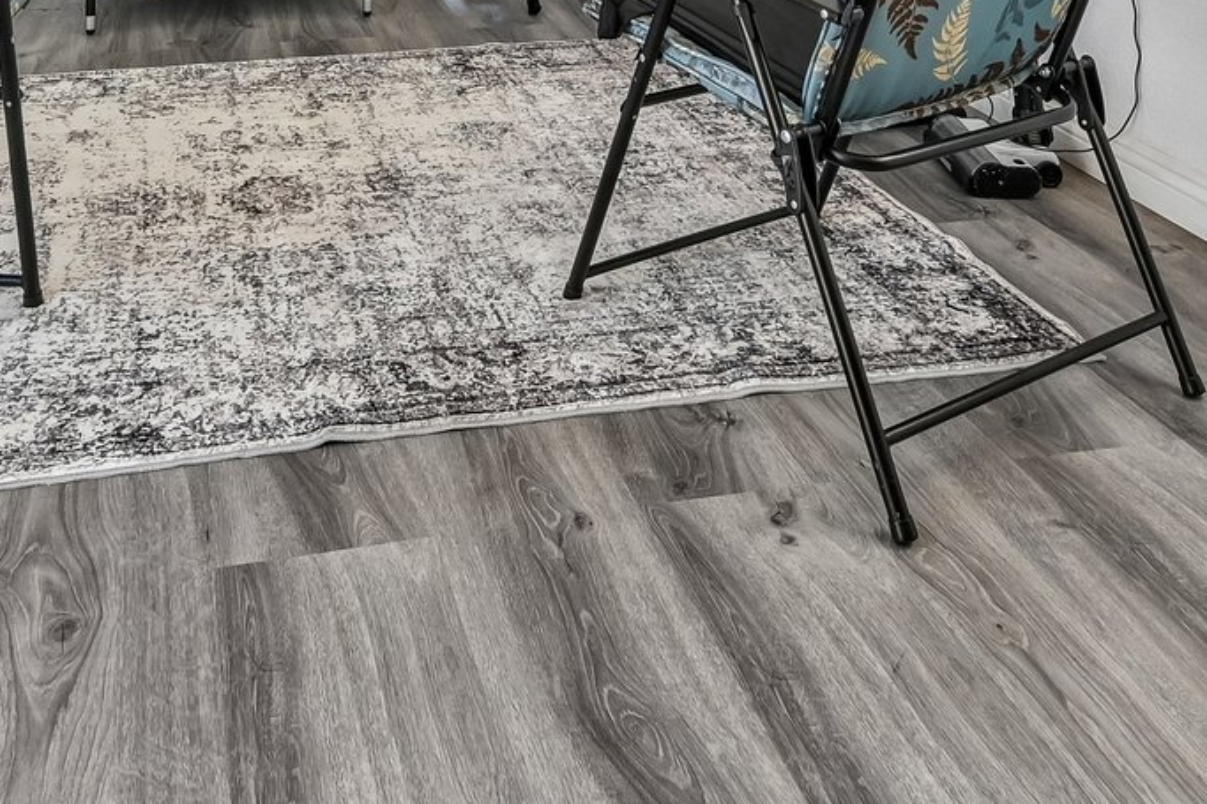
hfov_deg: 46.0
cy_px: -374
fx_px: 1408
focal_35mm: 42
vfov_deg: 25.0
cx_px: 445
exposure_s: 1/10
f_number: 13
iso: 250
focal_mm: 14
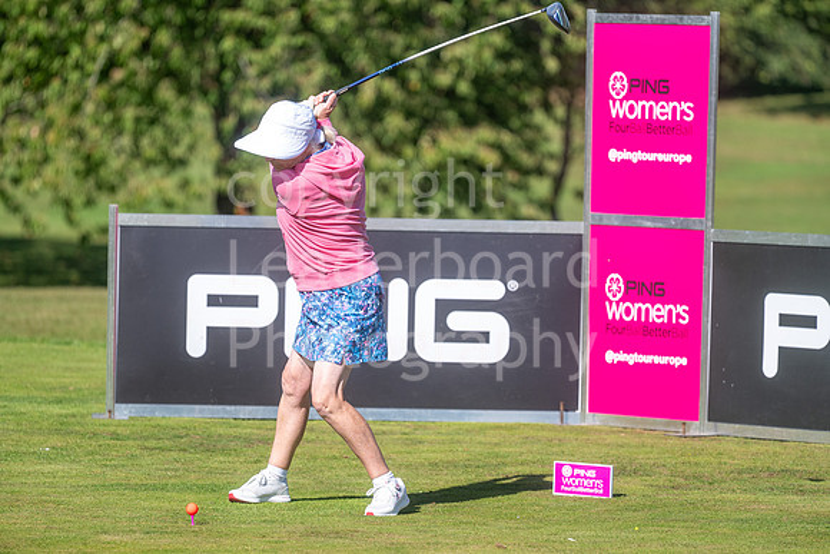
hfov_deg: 6.9
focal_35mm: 300
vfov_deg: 4.6
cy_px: 277
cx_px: 415
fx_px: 6918
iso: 500
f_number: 5
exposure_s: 1/3200
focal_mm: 300
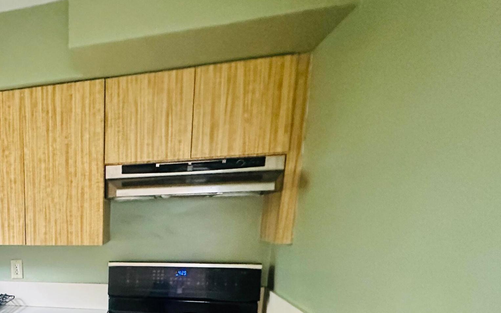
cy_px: 295
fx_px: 382
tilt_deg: -10.7
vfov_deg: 40.4
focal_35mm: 28
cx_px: 37
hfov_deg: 56.0
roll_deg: +0.7
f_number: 2.2
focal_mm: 2.22
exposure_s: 1/60
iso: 1000
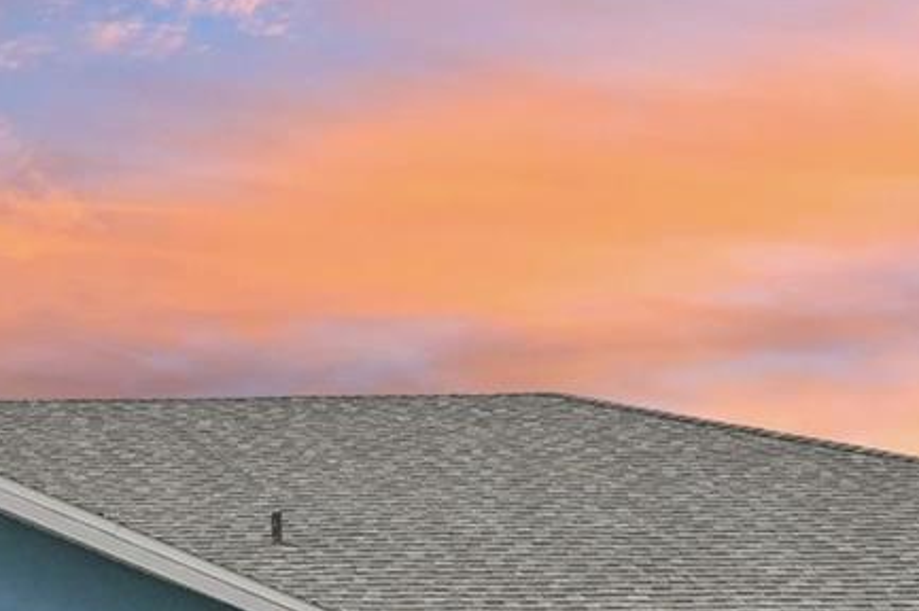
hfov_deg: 23.6
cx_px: 187
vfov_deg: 15.7
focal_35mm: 85
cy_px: 640
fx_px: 2168
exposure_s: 1/400
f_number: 8
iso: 400
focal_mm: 23
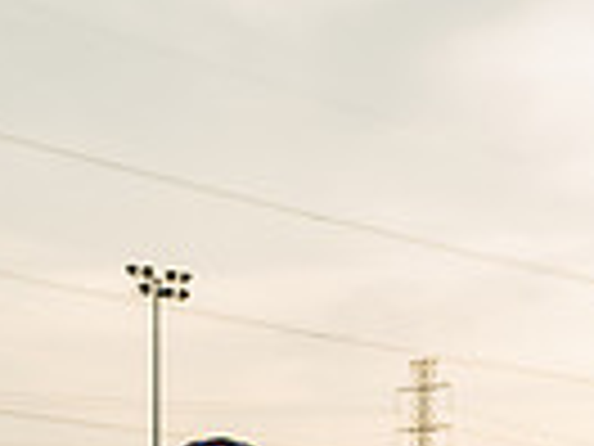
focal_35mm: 115
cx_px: 364
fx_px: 1973
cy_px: 969
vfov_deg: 11.3
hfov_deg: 17.1
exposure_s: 1/250
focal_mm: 35
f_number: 5.6
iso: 250
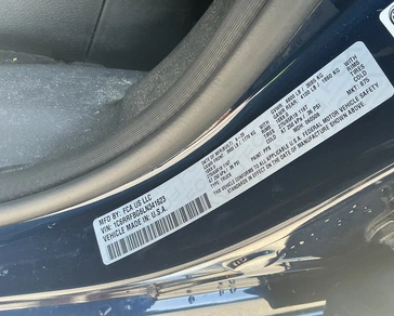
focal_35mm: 30
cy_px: 160
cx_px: 215
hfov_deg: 58.6
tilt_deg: -45.3
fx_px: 350
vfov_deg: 48.6
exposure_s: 1/122
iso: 50
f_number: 1.8
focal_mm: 3
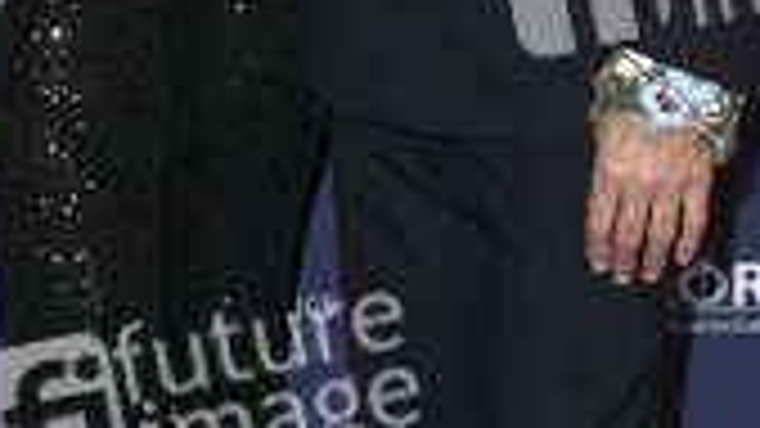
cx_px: 319
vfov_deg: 7.7
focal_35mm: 154
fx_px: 3103
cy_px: -275
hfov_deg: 14.0
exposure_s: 1/250
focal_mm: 62
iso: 400
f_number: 5.6
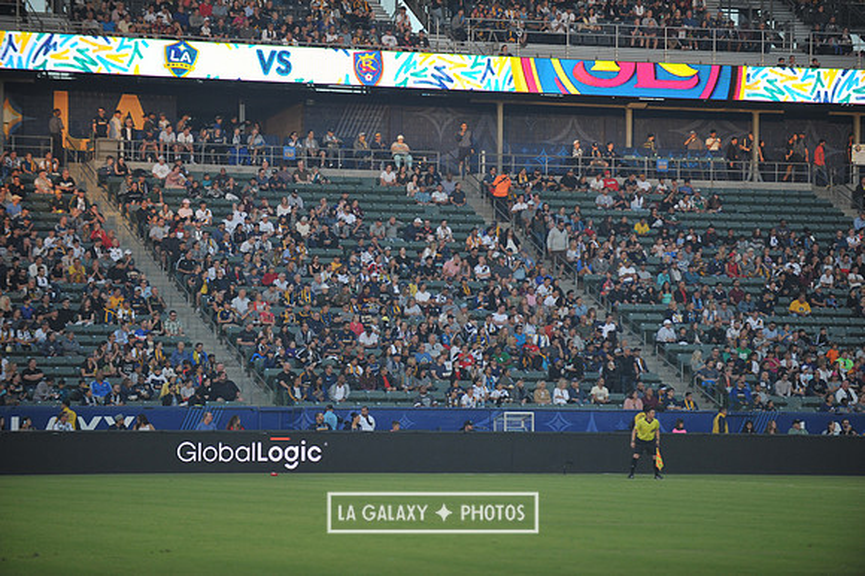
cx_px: 432
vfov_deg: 9.1
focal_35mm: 150
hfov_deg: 13.7
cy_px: 288
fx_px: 3602
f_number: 2.8
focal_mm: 150
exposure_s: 1/1600
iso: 800
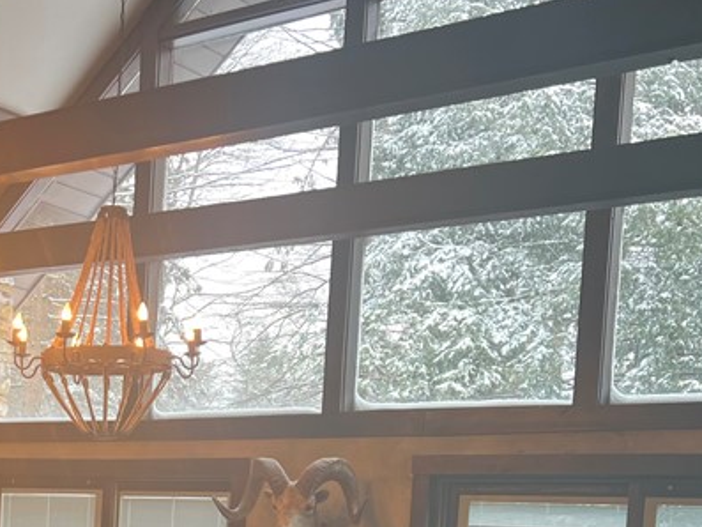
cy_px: 630
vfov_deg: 20.5
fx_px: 1359
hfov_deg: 28.3
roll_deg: -2.1
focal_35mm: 67
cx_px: 129
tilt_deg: -3.7
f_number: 1.5
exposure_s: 1/120
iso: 80
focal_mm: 5.7
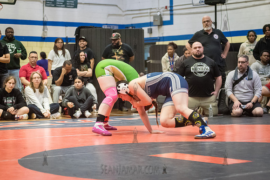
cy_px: 85
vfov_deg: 14.7
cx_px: 153
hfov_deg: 21.9
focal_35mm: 93
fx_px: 698
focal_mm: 80
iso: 8000
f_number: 3.5
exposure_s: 1/400
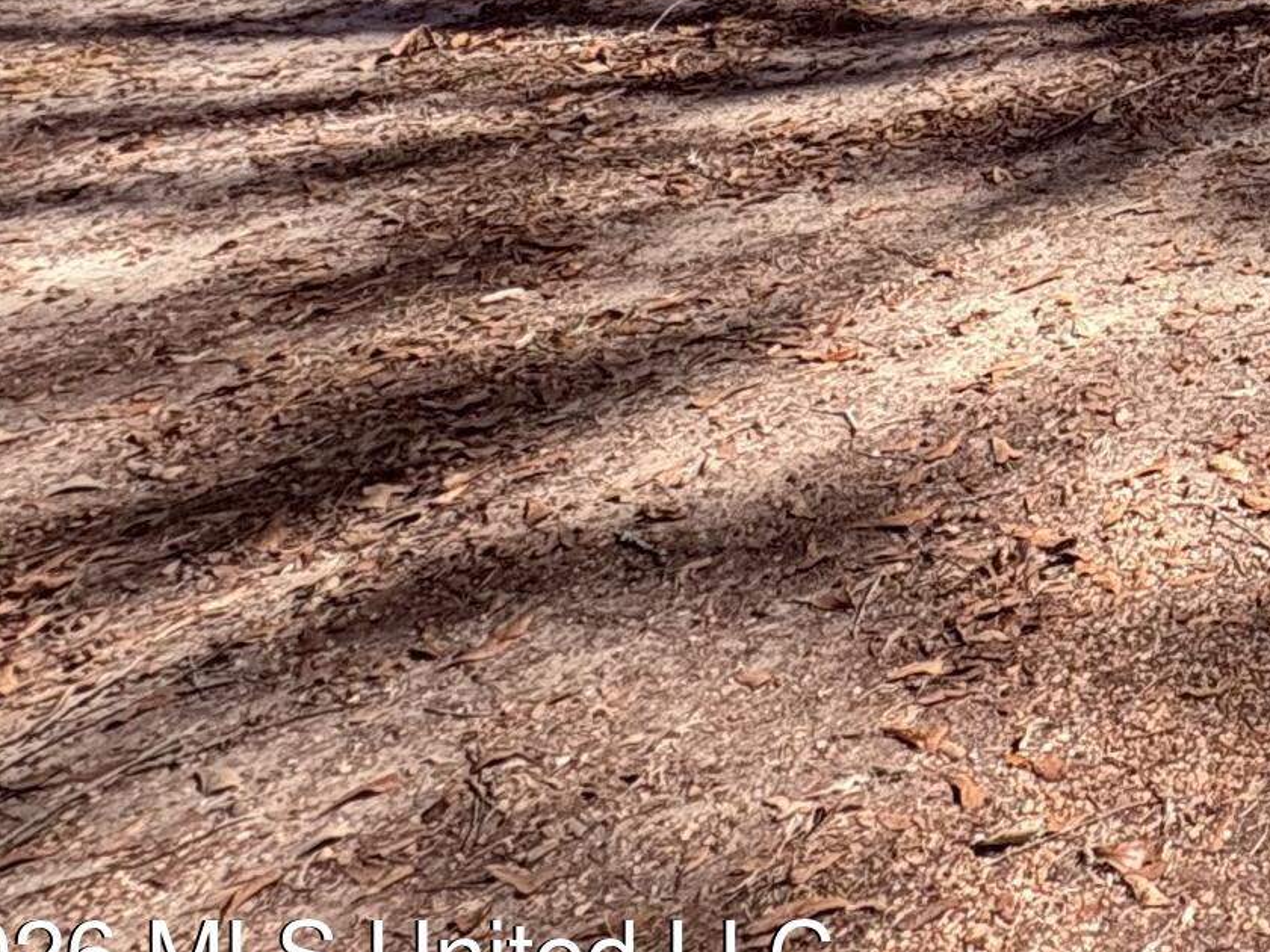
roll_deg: +0.5
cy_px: -588
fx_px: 1834
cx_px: 2096
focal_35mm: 50
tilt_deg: +0.5
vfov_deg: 22.2
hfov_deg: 24.6
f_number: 2.2
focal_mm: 2.22
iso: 40
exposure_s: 1/501
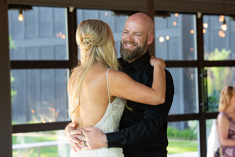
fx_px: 981
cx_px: 122
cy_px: 73
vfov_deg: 9.1
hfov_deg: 13.7
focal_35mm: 150
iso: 1000
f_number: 6.3
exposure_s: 1/160
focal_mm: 135
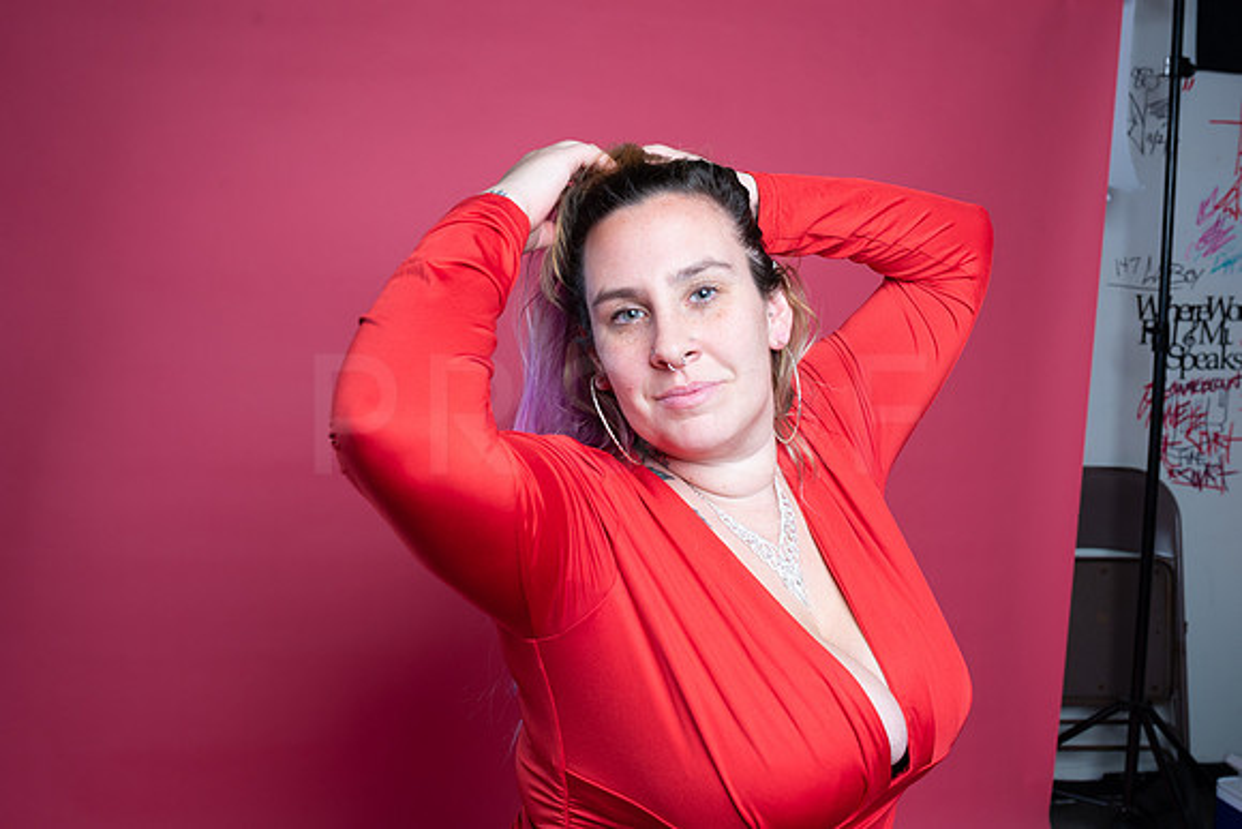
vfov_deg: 37.9
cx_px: 621
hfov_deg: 54.4
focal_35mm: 35
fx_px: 1208
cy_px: 414
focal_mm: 35
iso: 100
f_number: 8
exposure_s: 1/160
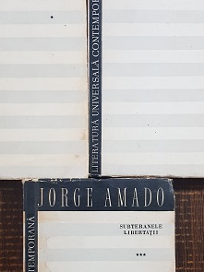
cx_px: 90
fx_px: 377
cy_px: 179
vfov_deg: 39.3
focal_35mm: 48
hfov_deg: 30.2
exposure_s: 1/28
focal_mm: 4.3
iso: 200
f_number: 1.7
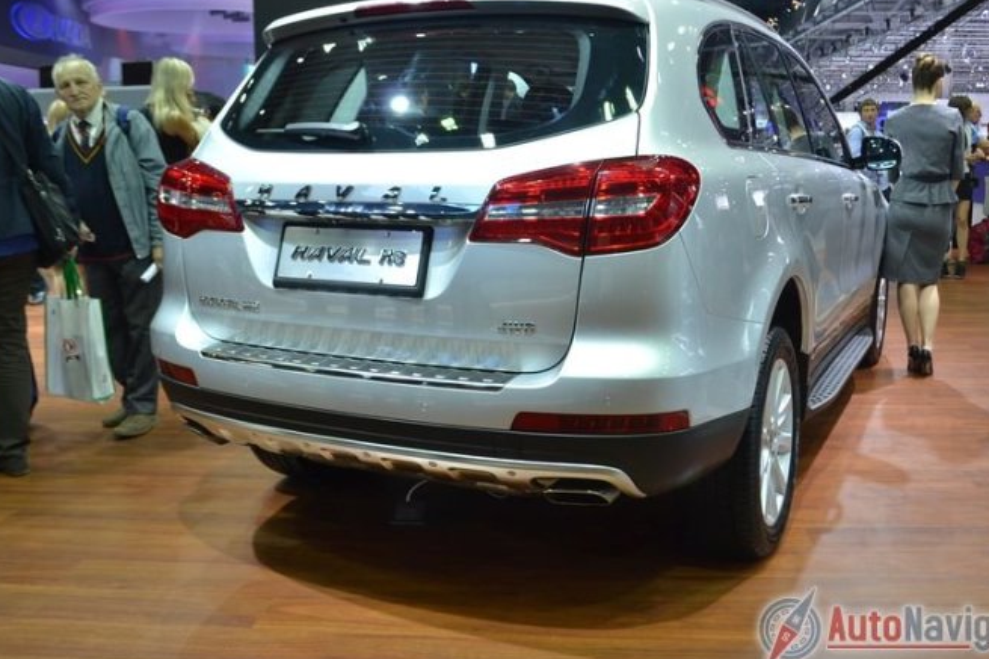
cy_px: 282
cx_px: 538
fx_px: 906
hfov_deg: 57.2
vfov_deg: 39.8
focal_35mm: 33
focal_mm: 18
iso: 400
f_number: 4.5
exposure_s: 1/80
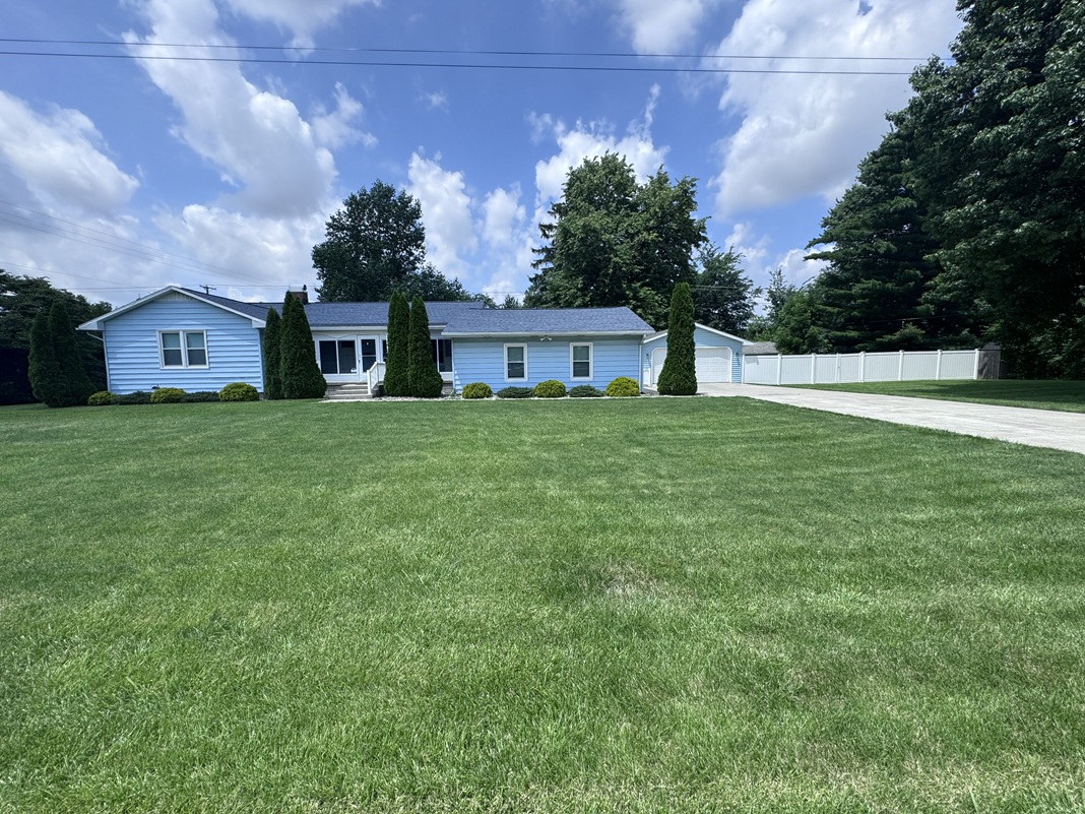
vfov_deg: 85.7
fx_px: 439
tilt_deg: -5.5
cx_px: 542
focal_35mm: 14
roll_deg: +1.1
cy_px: 407
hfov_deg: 102.1
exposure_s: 1/1567
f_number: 2.2
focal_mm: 2.22
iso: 50
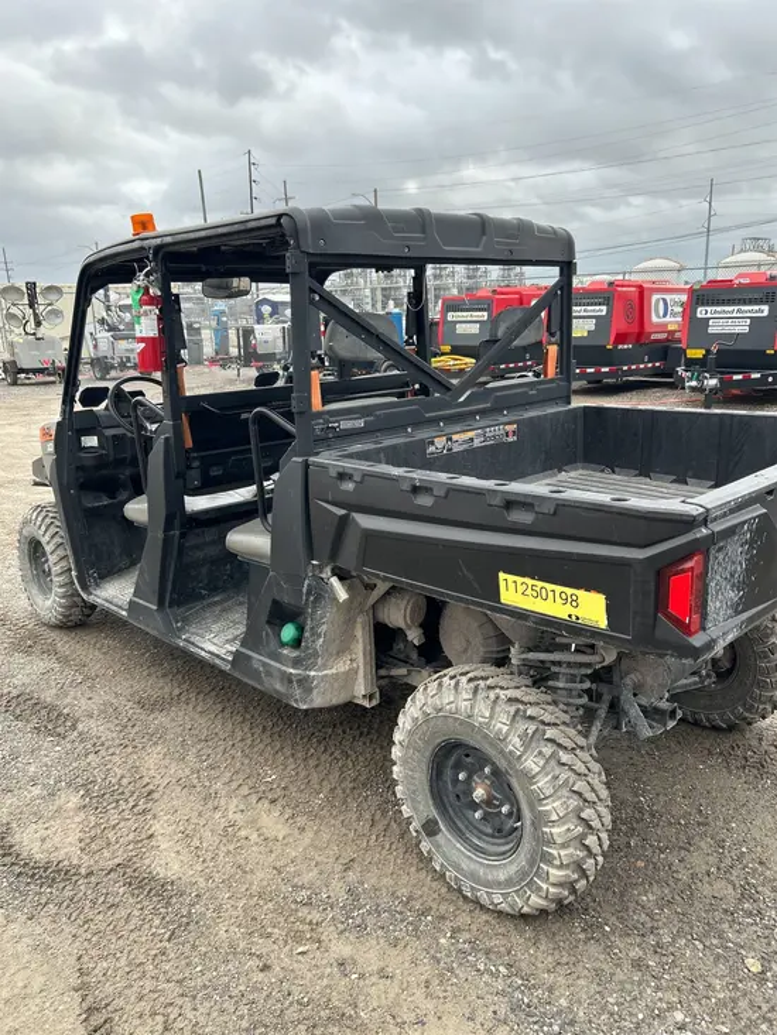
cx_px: 388
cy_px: 518
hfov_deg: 53.1
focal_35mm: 26
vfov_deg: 67.3
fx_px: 778
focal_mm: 5.7
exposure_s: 1/497
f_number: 1.5
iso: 50
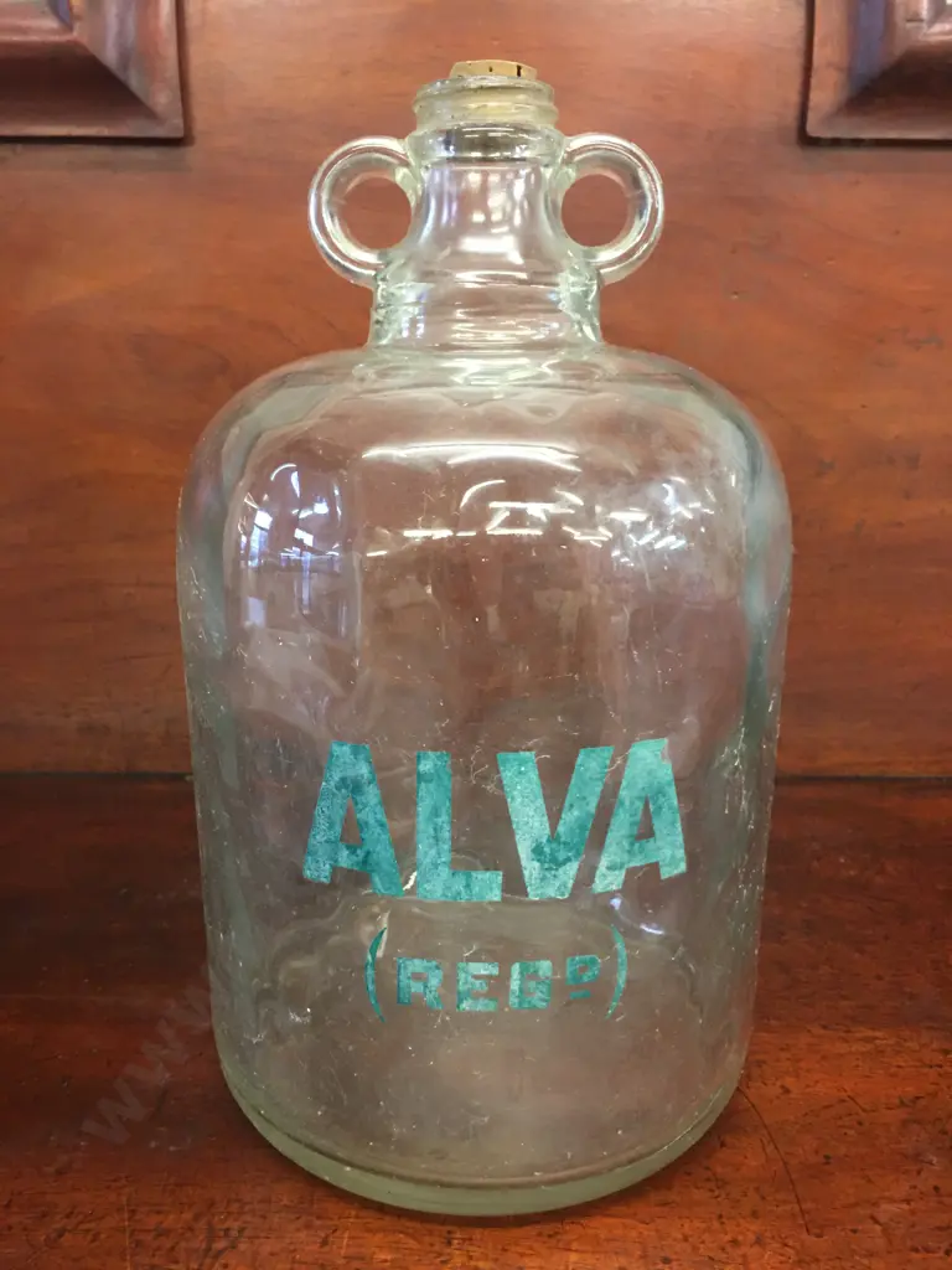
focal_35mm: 29
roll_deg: -1.0
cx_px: 476
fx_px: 1063
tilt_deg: -14.2
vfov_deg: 61.7
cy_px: 635
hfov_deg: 48.2
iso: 100
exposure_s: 1/17
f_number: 2.2
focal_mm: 4.15
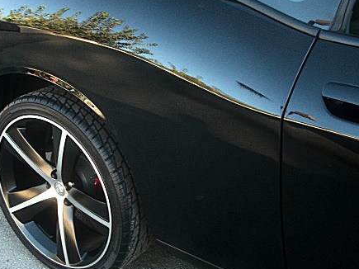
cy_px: 142
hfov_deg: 36.1
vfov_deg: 27.5
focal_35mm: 53
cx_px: 149
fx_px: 550
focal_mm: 6.3
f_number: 2.8
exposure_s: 1/100
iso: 200
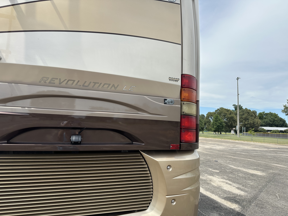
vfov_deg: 56.8
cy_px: 108
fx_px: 200
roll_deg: -2.6
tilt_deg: +6.7
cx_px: 144
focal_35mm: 24
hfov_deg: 71.6
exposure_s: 1/4545
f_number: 1.78
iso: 80
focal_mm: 6.86
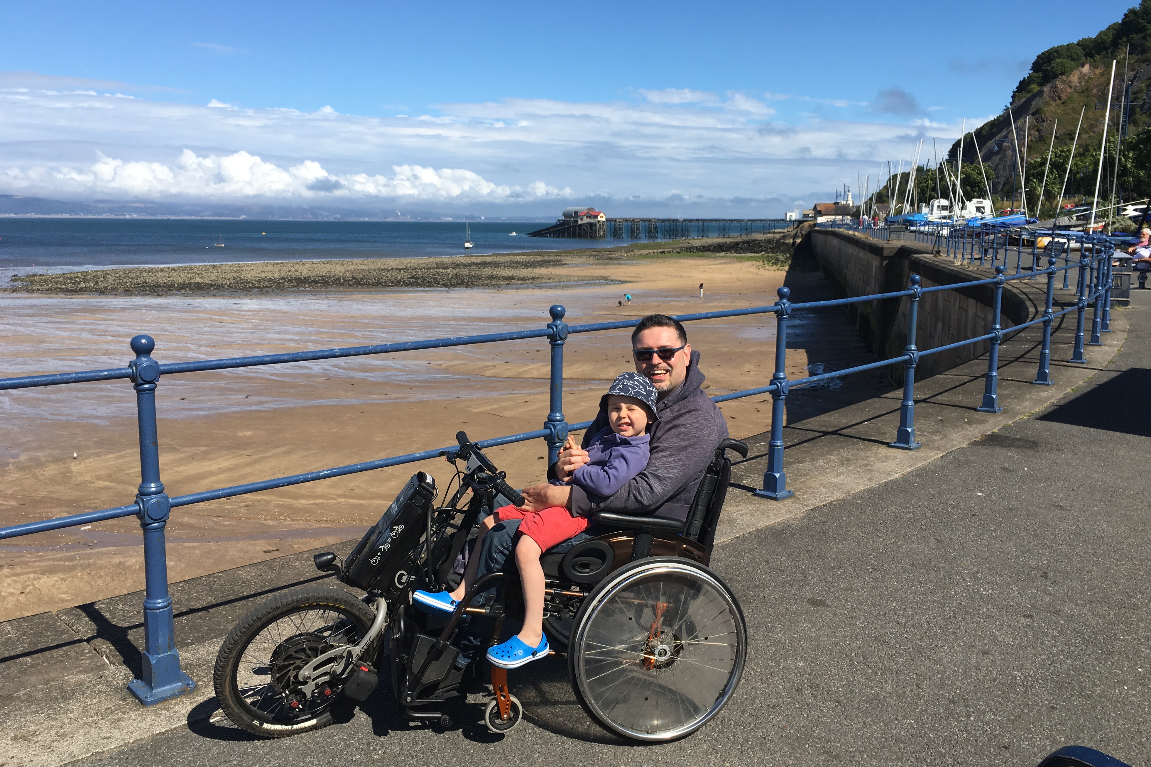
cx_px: 573
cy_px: 395
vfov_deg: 42.3
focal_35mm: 31
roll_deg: -1.3
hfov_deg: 60.3
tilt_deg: -9.4
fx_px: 991
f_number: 2.2
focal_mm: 4.15
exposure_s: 1/1972
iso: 25
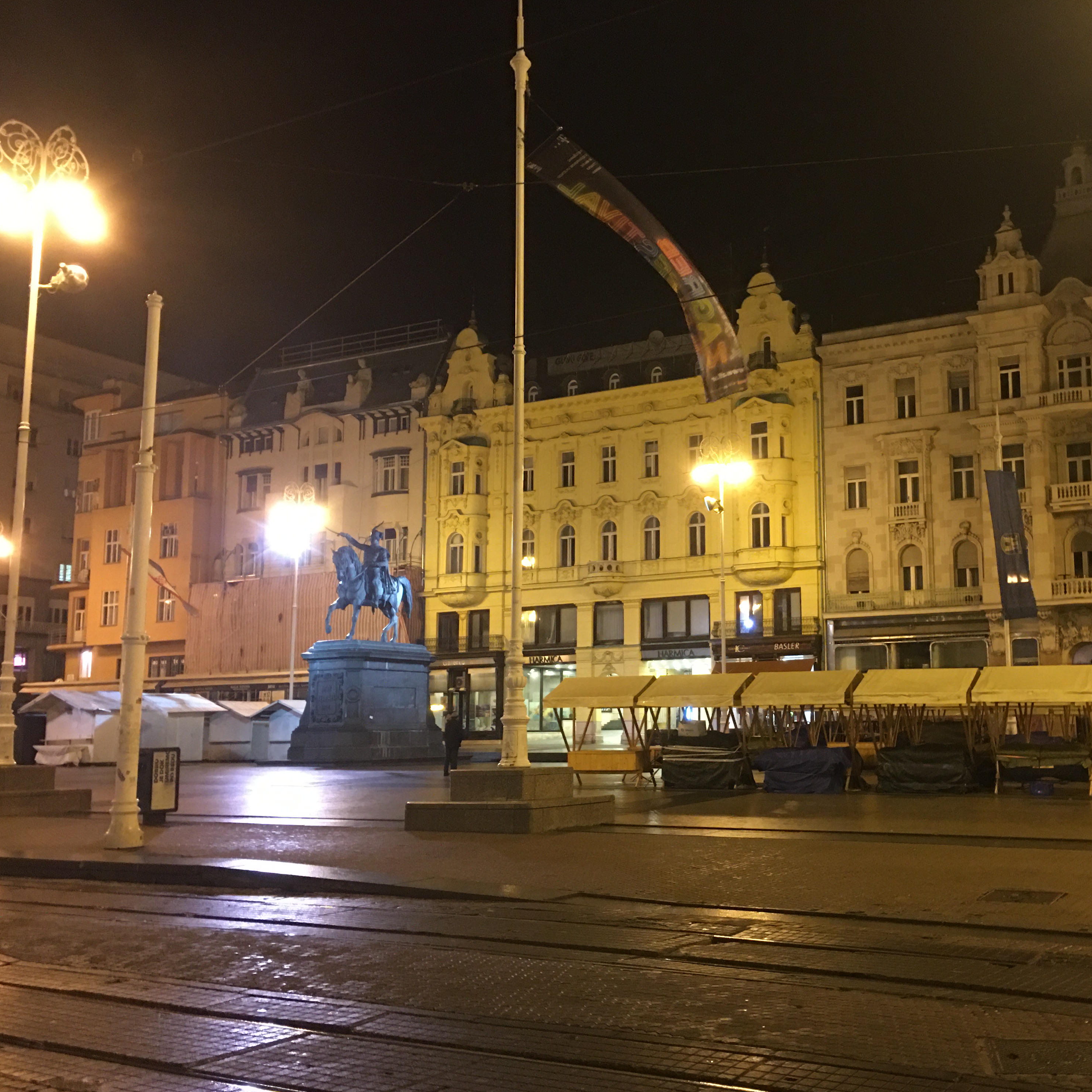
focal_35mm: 35
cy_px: 555
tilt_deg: +10.5
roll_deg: +1.3
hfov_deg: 46.4
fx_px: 1249
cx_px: 736
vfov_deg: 47.2
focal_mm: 4.15
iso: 160
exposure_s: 1/8
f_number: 2.2
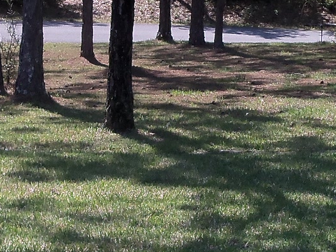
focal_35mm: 145
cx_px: 148
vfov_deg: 10.2
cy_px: 127
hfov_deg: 13.6
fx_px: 1407
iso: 64
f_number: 3.6
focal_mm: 6.7
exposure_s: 1/640
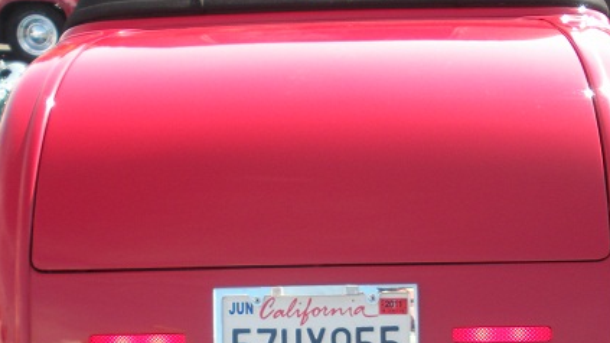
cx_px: 310
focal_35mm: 74
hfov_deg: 28.6
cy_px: 288
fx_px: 1197
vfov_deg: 16.2
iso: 64
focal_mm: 6.3
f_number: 3.5
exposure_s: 1/210
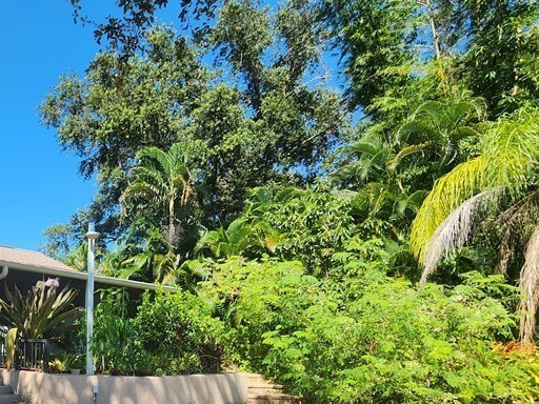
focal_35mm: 26
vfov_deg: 48.6
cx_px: 2
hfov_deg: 53.3
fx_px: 405
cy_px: 347
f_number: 2.2
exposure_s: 1/1016
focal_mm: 2.2
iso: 50
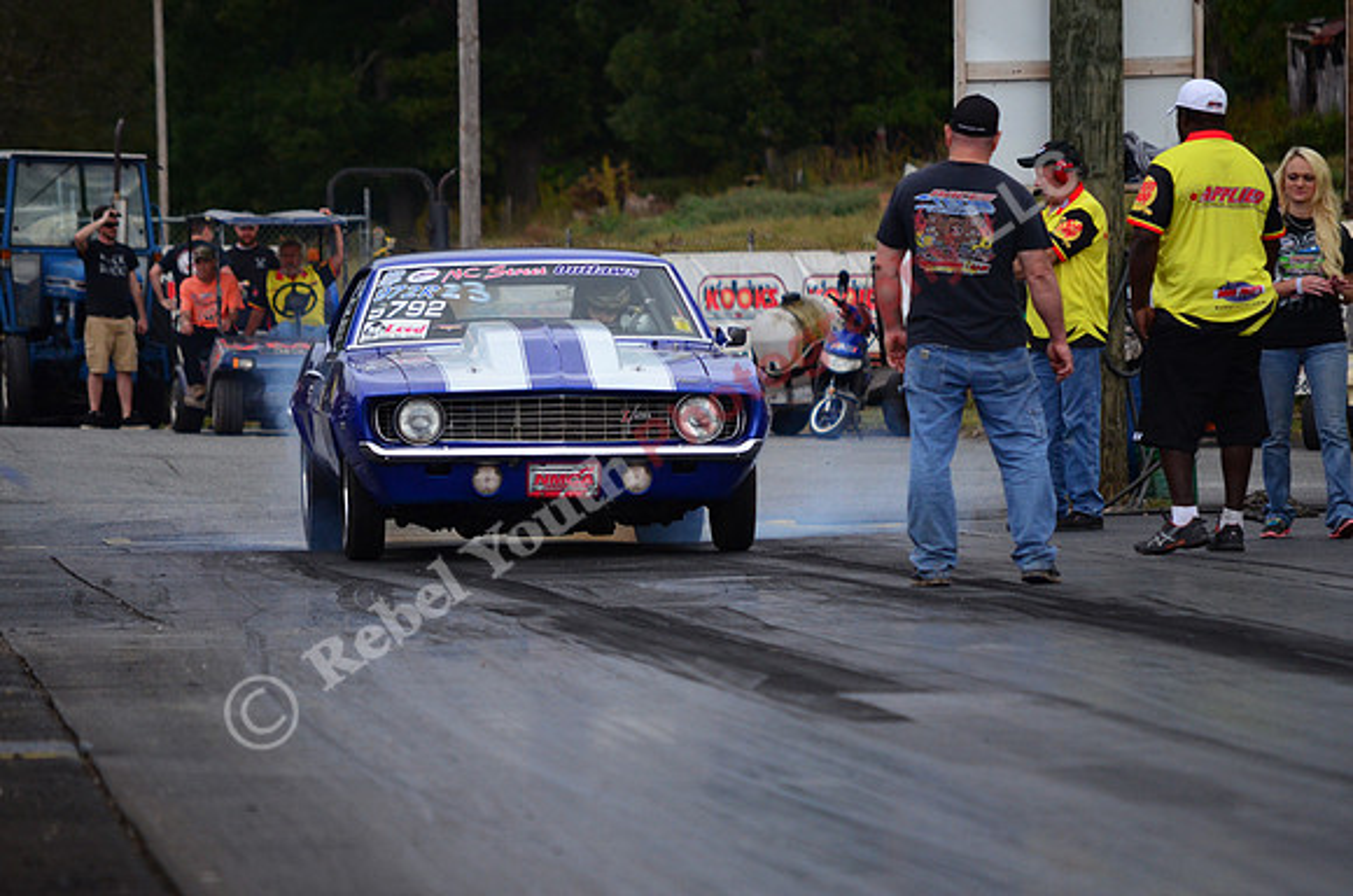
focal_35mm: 300
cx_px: 676
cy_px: 448
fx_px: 11250
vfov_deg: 4.6
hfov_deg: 6.9
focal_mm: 200
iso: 1000
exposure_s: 1/2000
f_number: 5.6
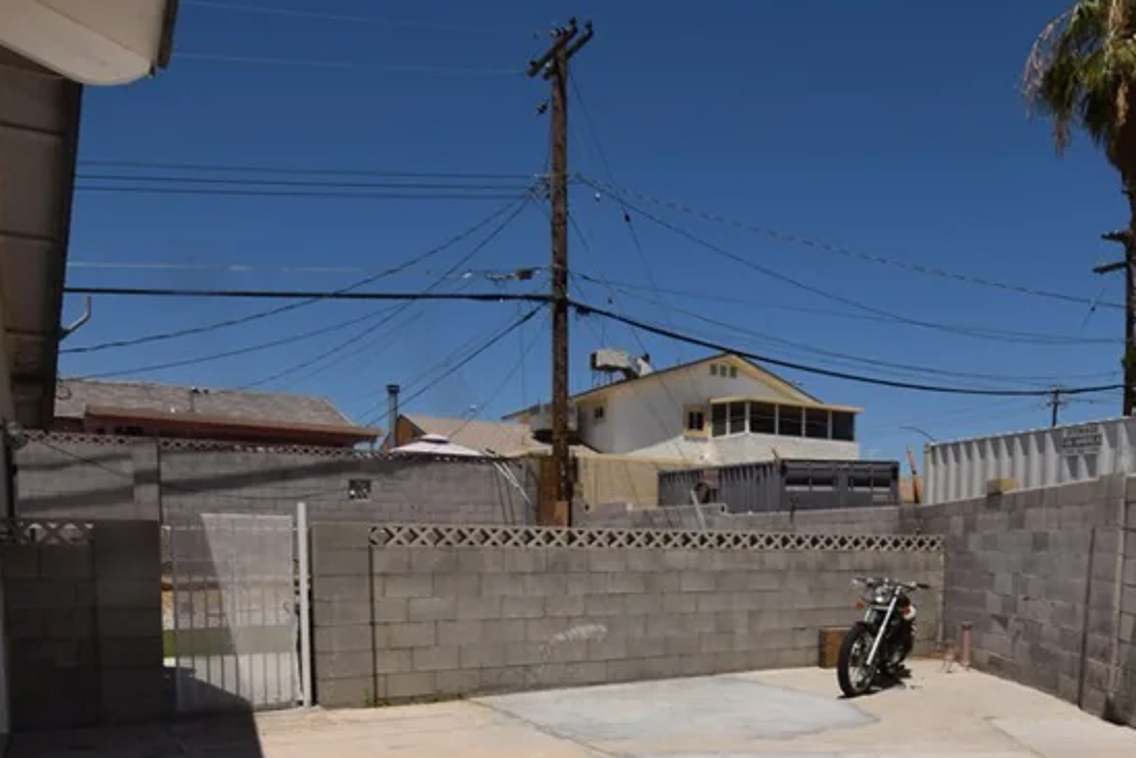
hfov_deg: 64.9
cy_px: 647
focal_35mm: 28
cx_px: 675
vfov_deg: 43.3
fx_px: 883
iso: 100
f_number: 14
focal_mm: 10
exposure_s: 1/200
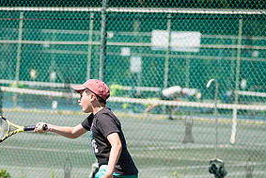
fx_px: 1819
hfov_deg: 8.4
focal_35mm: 246
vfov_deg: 5.6
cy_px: 173
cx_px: 67
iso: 125
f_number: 4
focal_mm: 120
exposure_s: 1/1250
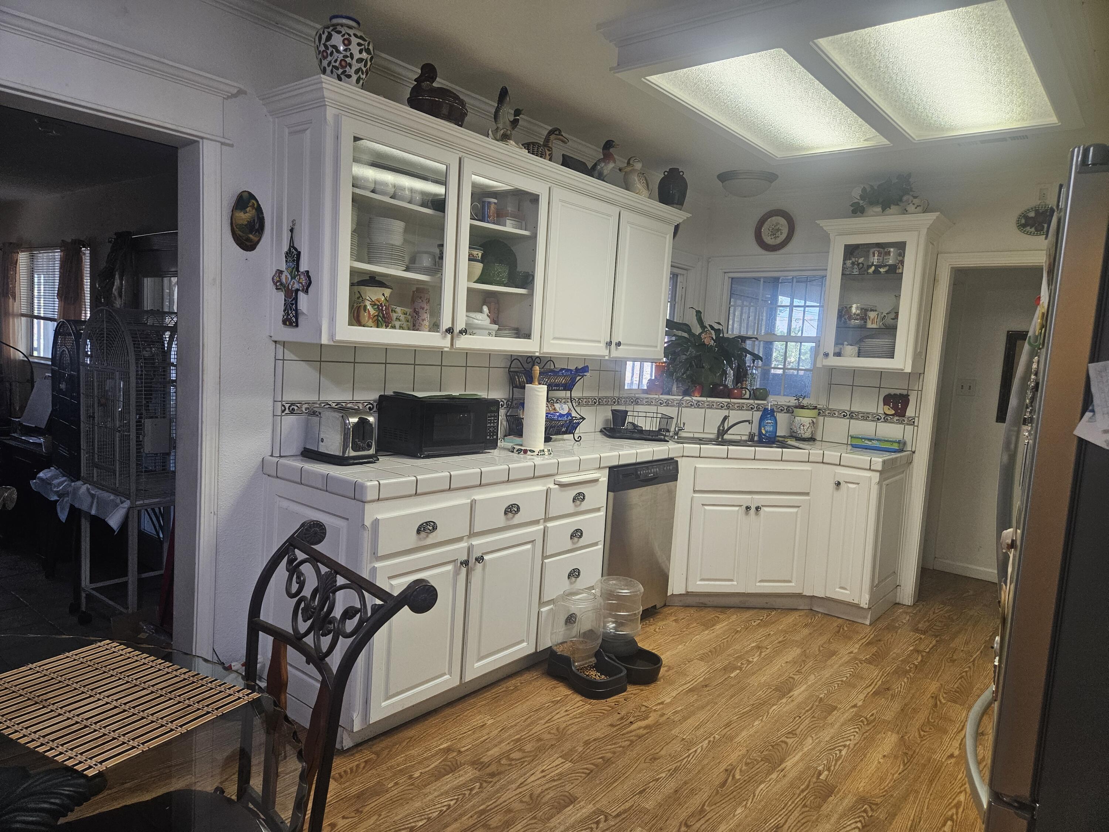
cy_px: 416
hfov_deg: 73.9
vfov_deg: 58.9
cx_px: 554
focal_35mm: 23
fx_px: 737
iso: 250
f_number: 1.8
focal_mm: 5.4
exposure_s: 1/120
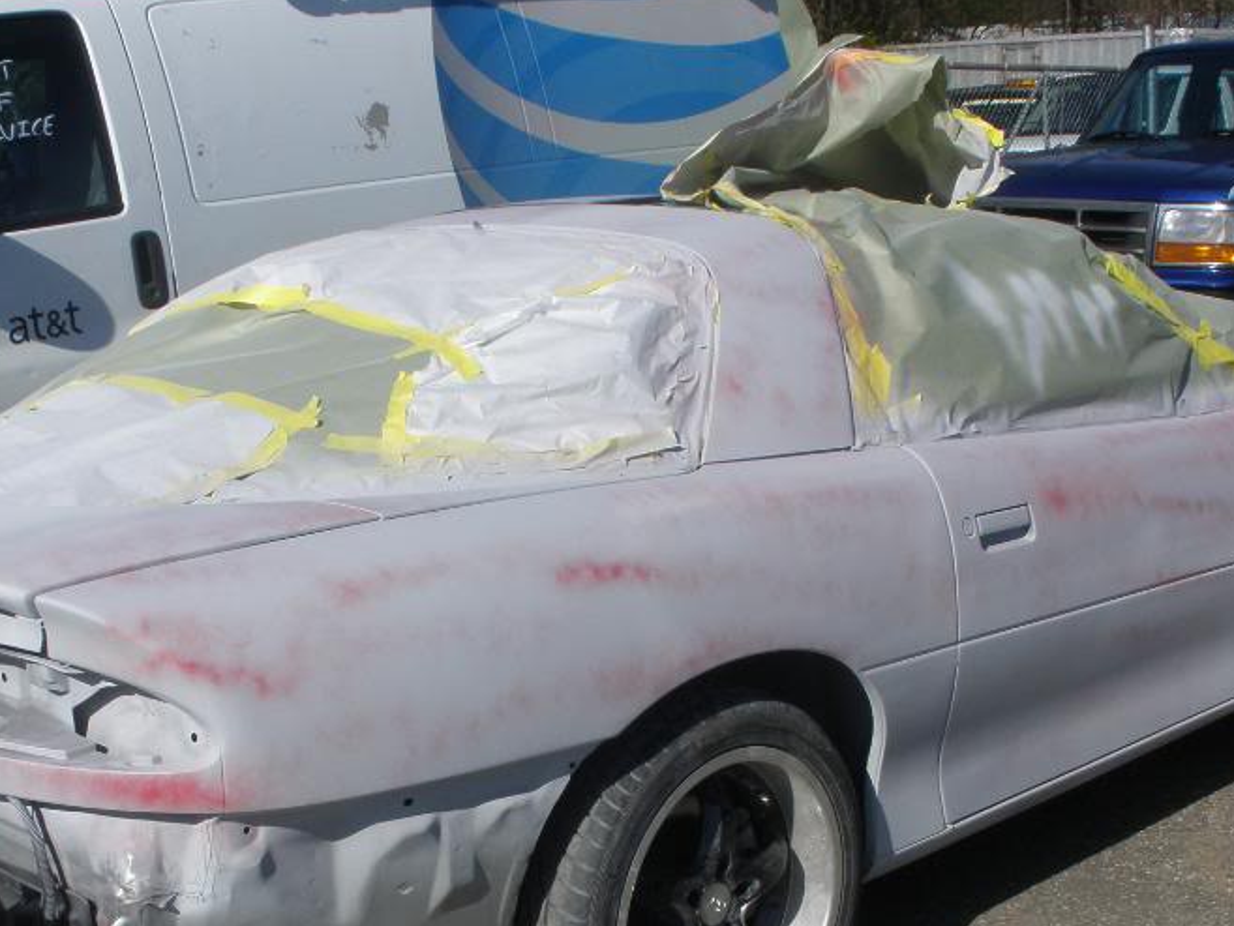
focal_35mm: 56
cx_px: 705
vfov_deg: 25.8
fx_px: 1997
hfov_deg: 34.3
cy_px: 701
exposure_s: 1/500
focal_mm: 6.3
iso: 64
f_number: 5.6
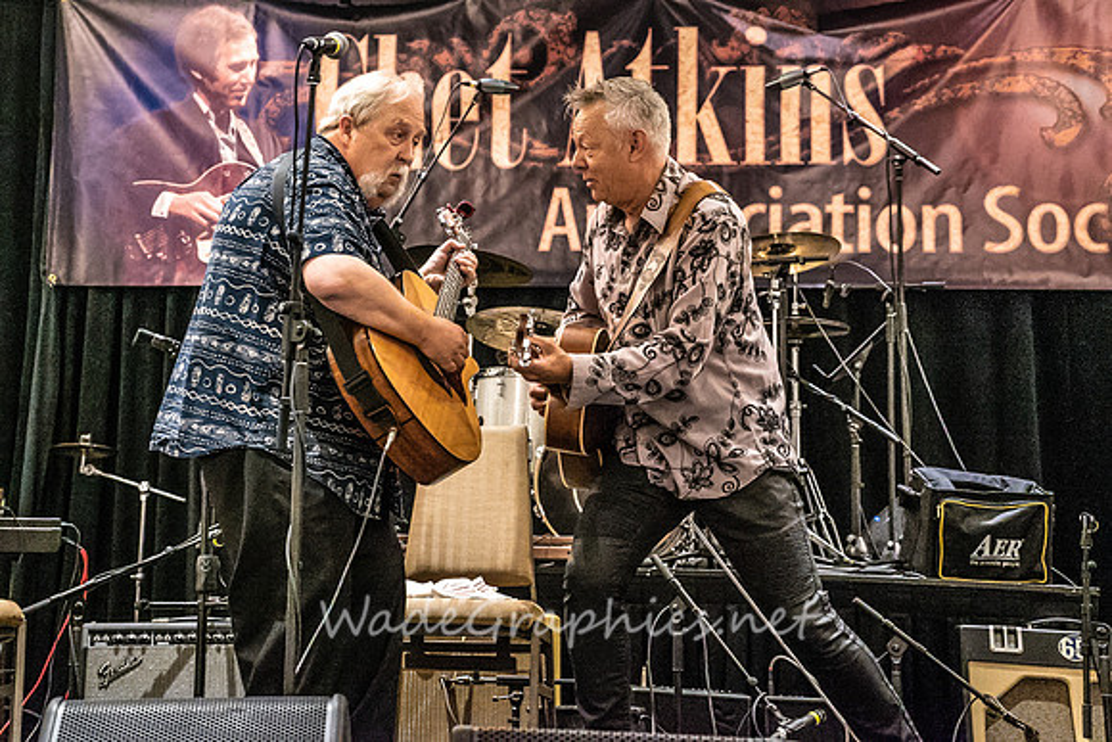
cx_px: 462
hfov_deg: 27.4
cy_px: 309
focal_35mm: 74
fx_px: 2274
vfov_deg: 18.5
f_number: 5.6
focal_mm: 63
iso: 10000
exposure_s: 1/200
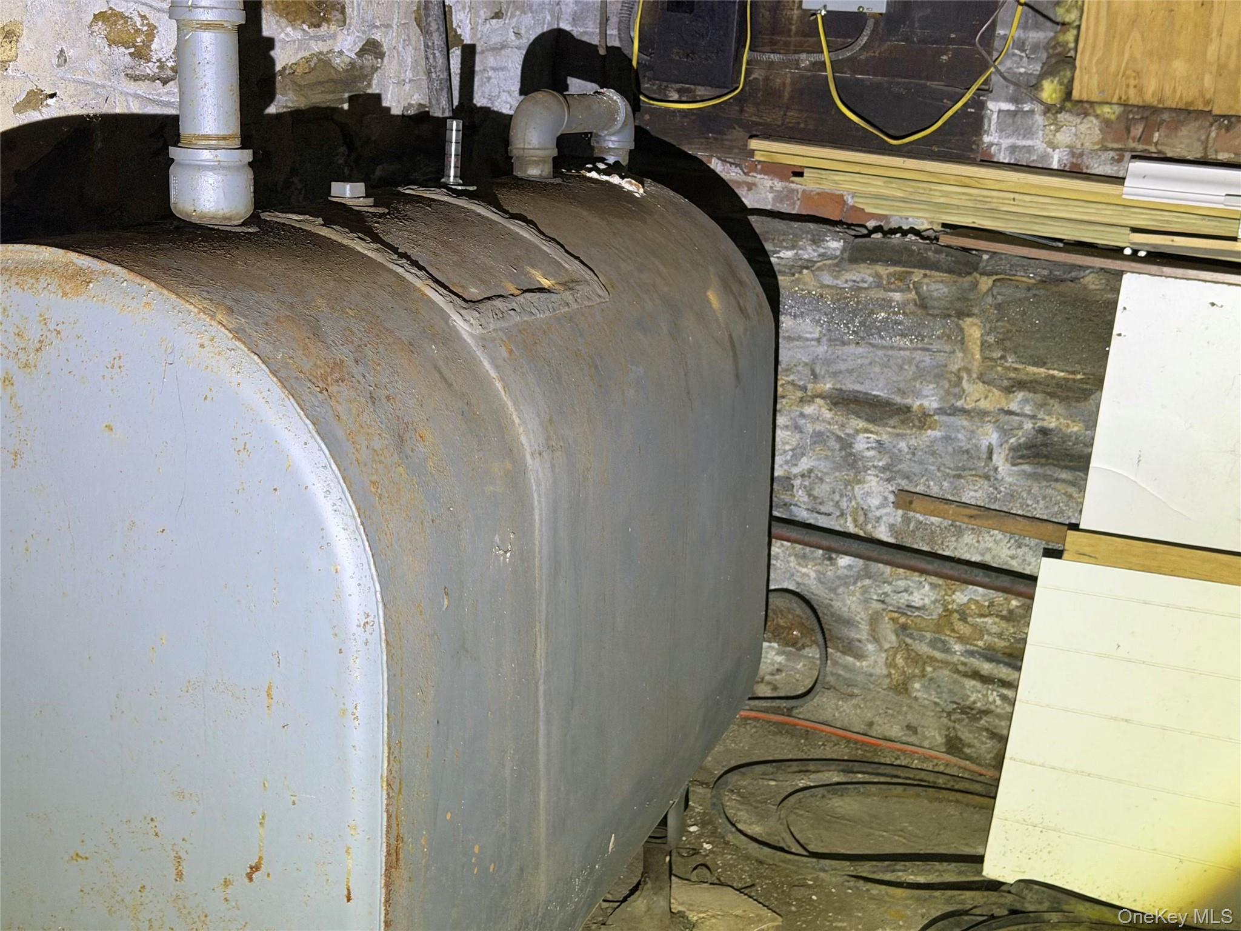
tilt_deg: -13.9
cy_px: 466
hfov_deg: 39.7
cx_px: 620
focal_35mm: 48
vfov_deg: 30.3
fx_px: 1721
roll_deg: -4.6
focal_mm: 6.76
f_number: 1.78
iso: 320
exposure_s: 1/40
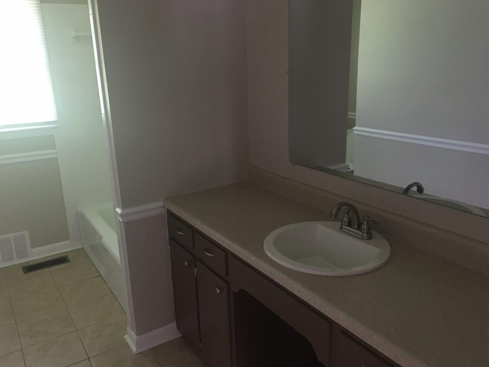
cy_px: 185
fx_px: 424
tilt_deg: -16.2
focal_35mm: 30
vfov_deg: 46.8
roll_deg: +3.2
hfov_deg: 60.0
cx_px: 242
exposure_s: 1/4
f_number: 2.2
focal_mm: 4.15
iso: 64
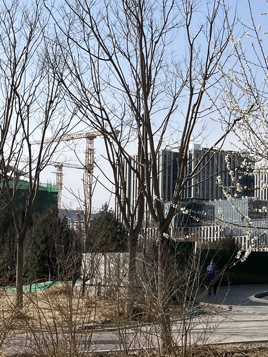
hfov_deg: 19.8
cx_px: 332
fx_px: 713
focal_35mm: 69
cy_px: 224
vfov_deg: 28.1
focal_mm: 4.2
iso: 32
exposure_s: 1/4292
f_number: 1.6
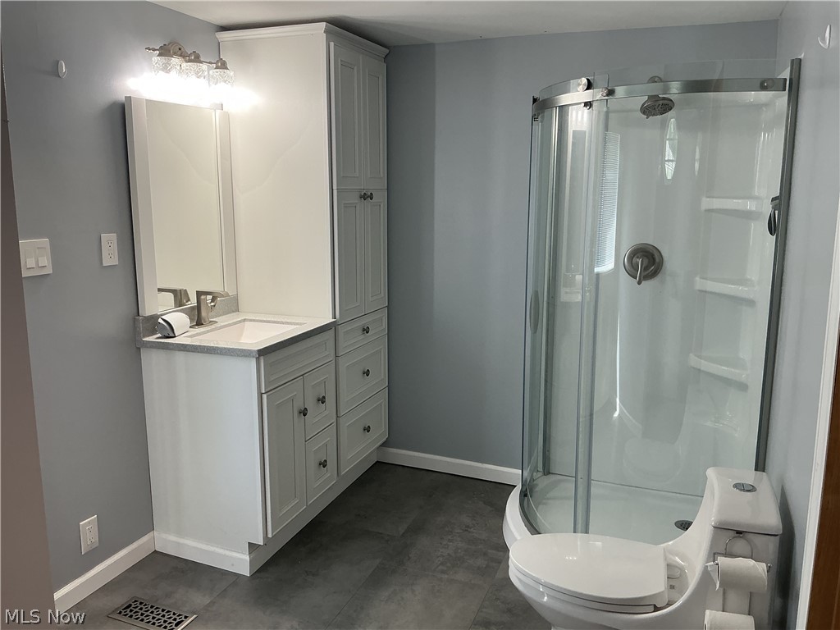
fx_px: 704
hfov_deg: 61.7
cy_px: 315
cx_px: 420
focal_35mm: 29
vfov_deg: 48.2
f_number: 1.8
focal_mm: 3
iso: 40
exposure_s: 1/60
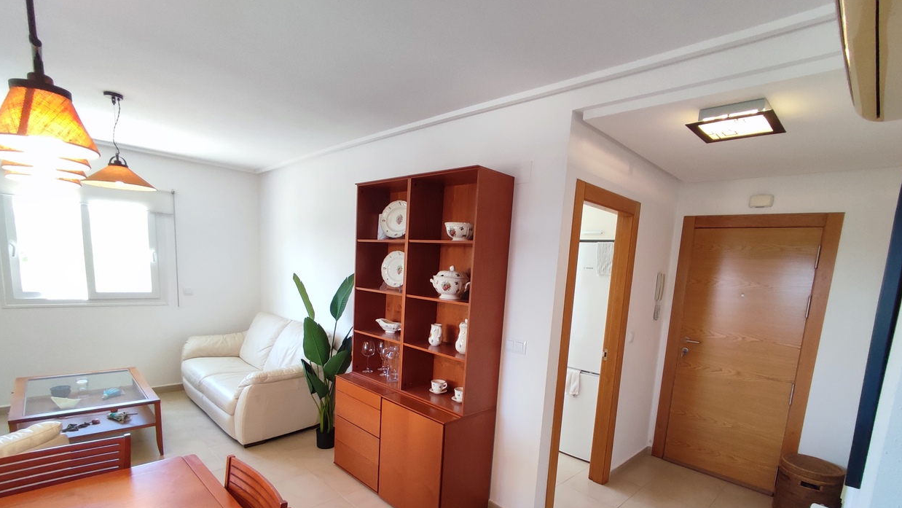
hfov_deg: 92.6
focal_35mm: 18
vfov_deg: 59.6
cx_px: 464
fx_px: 431
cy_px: 340
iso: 221
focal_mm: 1.65
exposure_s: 1/100
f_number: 2.2
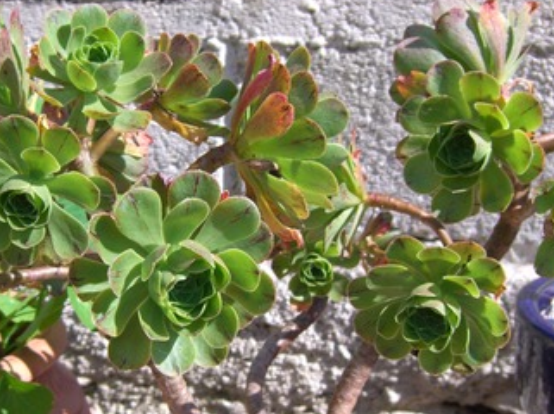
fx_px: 1023
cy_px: 272
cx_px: 214
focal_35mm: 64
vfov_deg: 22.8
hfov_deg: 30.2
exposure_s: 1/1000
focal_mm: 7.9
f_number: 2.8
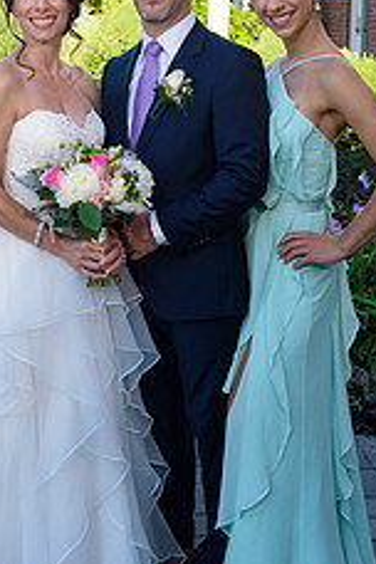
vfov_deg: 25.6
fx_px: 1238
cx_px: 52
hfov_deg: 17.1
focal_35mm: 79
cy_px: 208
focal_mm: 40
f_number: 4
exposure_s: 1/250
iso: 200
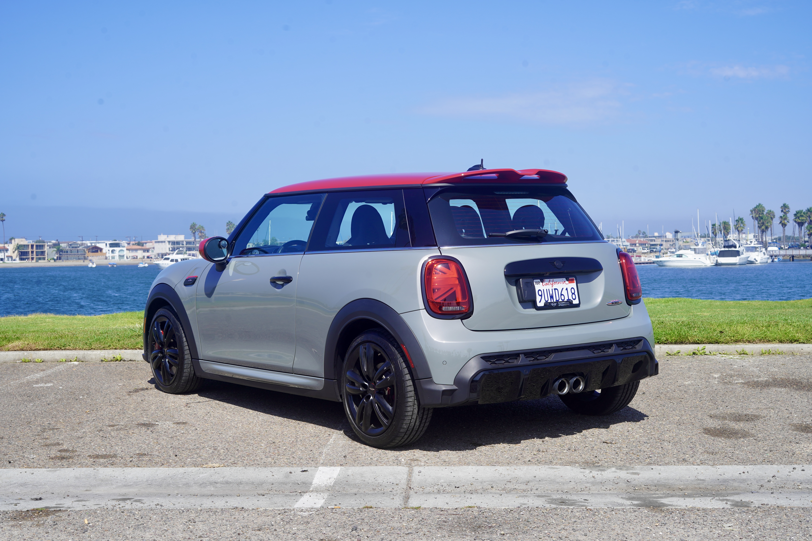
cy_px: 270
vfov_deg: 27.0
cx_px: 406
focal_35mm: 50
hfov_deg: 39.6
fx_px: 1128
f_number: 10
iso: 100
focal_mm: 50
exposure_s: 1/160
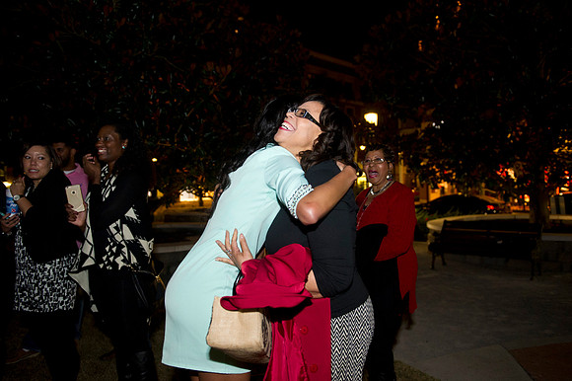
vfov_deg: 46.4
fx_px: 445
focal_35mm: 28
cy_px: 190
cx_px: 286
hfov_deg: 65.5
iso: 3200
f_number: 3.2
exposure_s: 1/100
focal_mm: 28
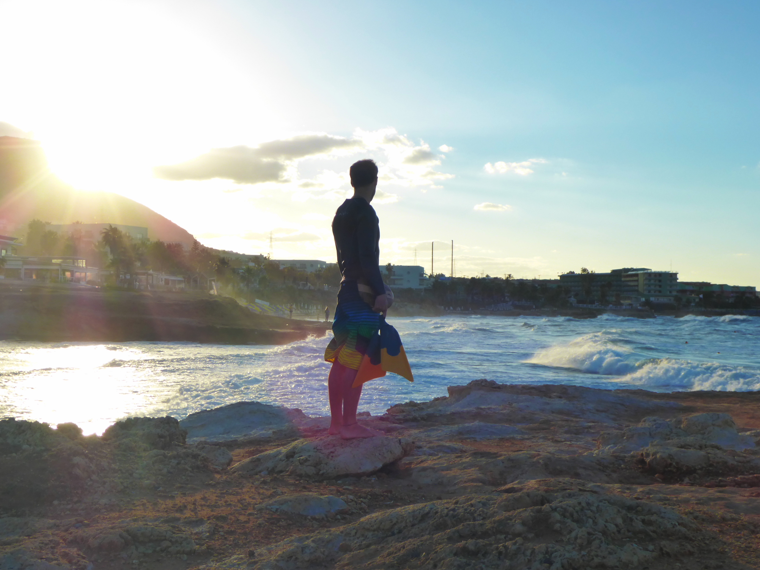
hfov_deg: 41.2
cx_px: 385
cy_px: 286
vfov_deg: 31.5
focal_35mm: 46
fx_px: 1010
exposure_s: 1/80
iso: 160
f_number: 13
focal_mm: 7.8
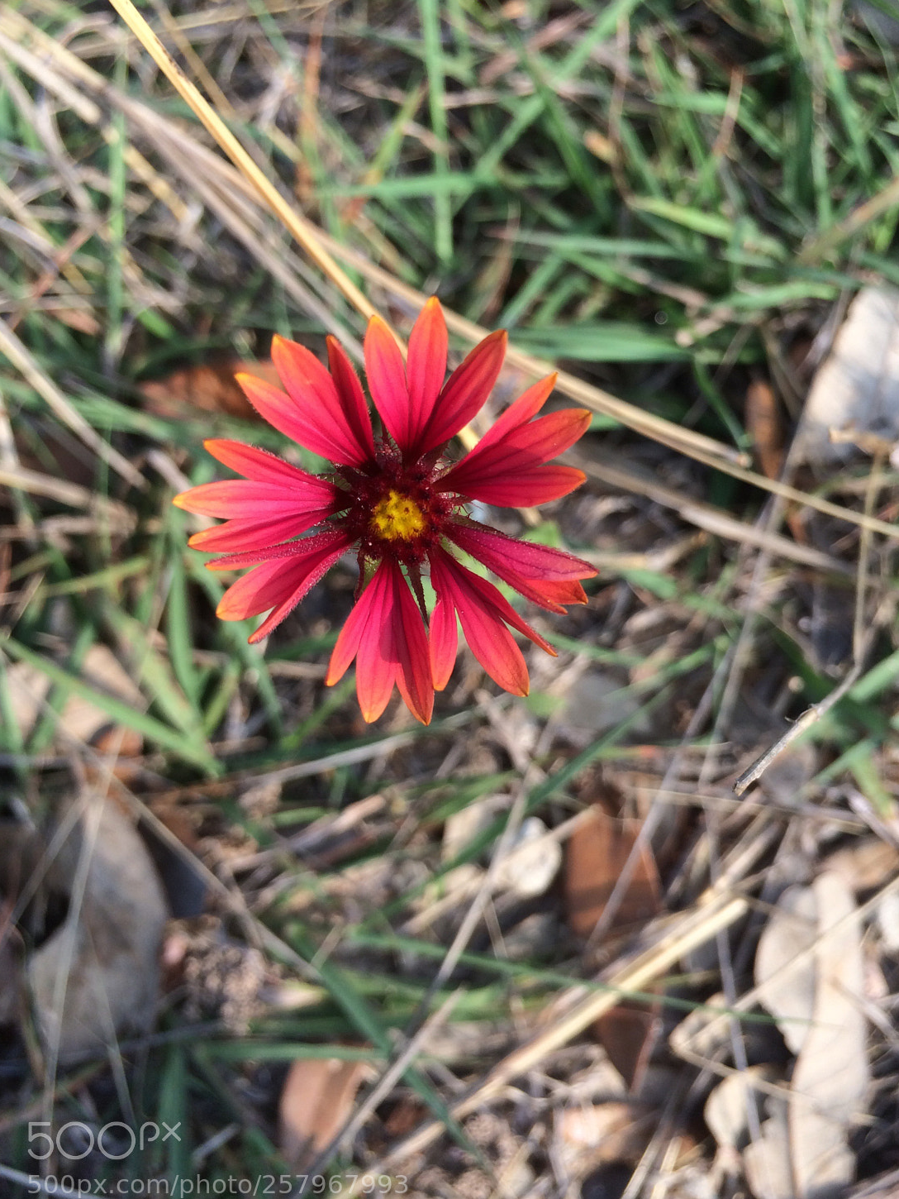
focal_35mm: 32
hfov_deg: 44.2
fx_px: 1108
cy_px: 588
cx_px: 472
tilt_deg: -70.0
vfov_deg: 56.8
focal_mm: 4.15
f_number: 2.2
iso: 32
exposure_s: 1/672
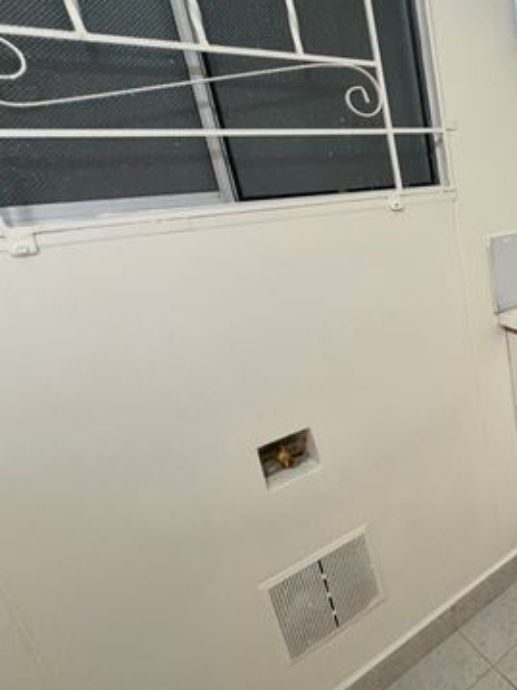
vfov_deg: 67.1
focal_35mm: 26
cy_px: 302
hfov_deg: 38.5
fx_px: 518
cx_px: 626
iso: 500
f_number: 2.2
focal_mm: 2.22
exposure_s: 1/60
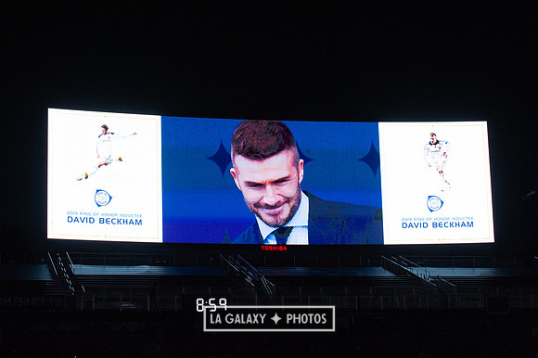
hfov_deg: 22.6
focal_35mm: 90
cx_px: 269
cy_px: 179
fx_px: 1344
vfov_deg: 15.2
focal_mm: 90
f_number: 14
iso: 3200
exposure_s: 1/800
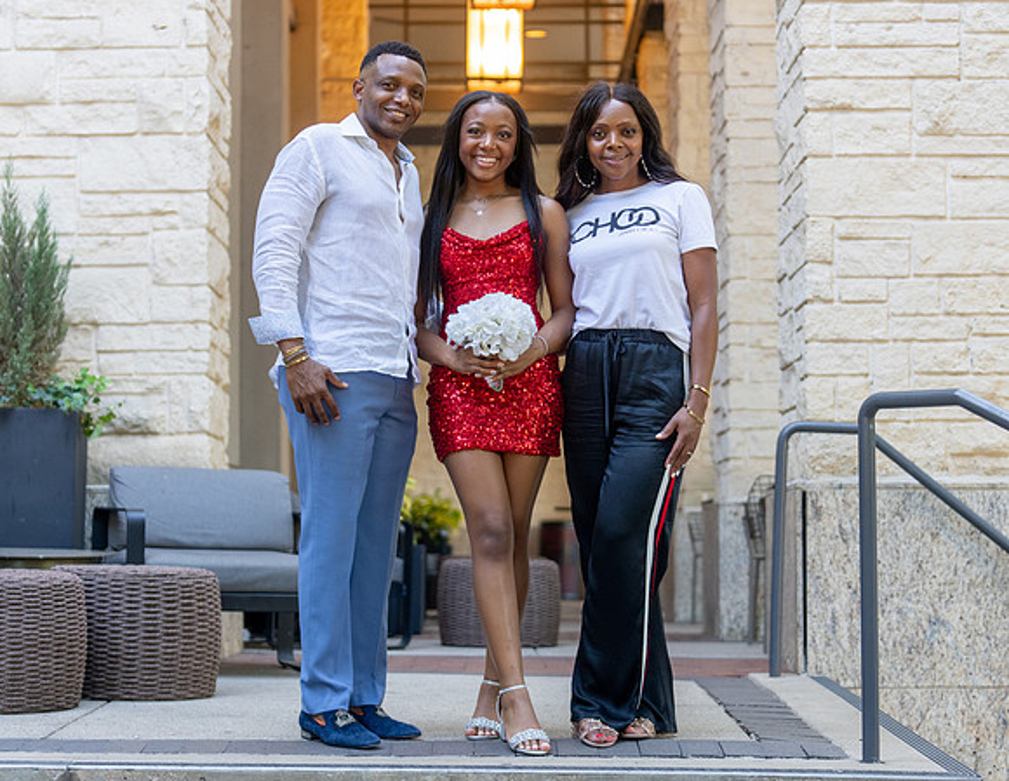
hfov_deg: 24.3
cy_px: 395
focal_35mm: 80
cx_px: 480
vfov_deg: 18.9
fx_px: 2347
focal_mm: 70
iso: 1000
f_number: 2.8
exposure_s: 1/320
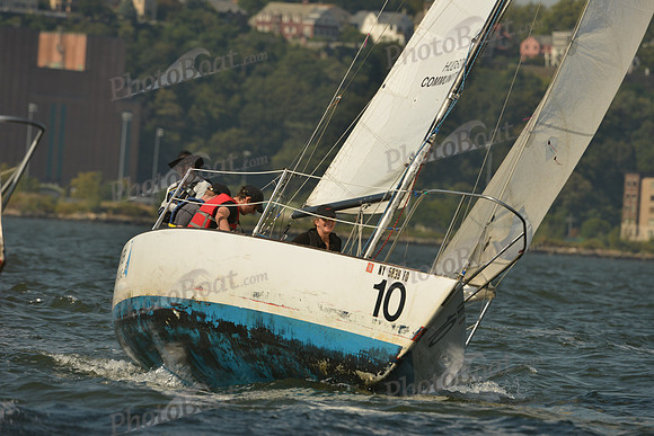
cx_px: 327
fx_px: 7268
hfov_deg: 5.2
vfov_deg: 3.4
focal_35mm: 400
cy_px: 218
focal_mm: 400
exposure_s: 1/1250
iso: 320
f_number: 8
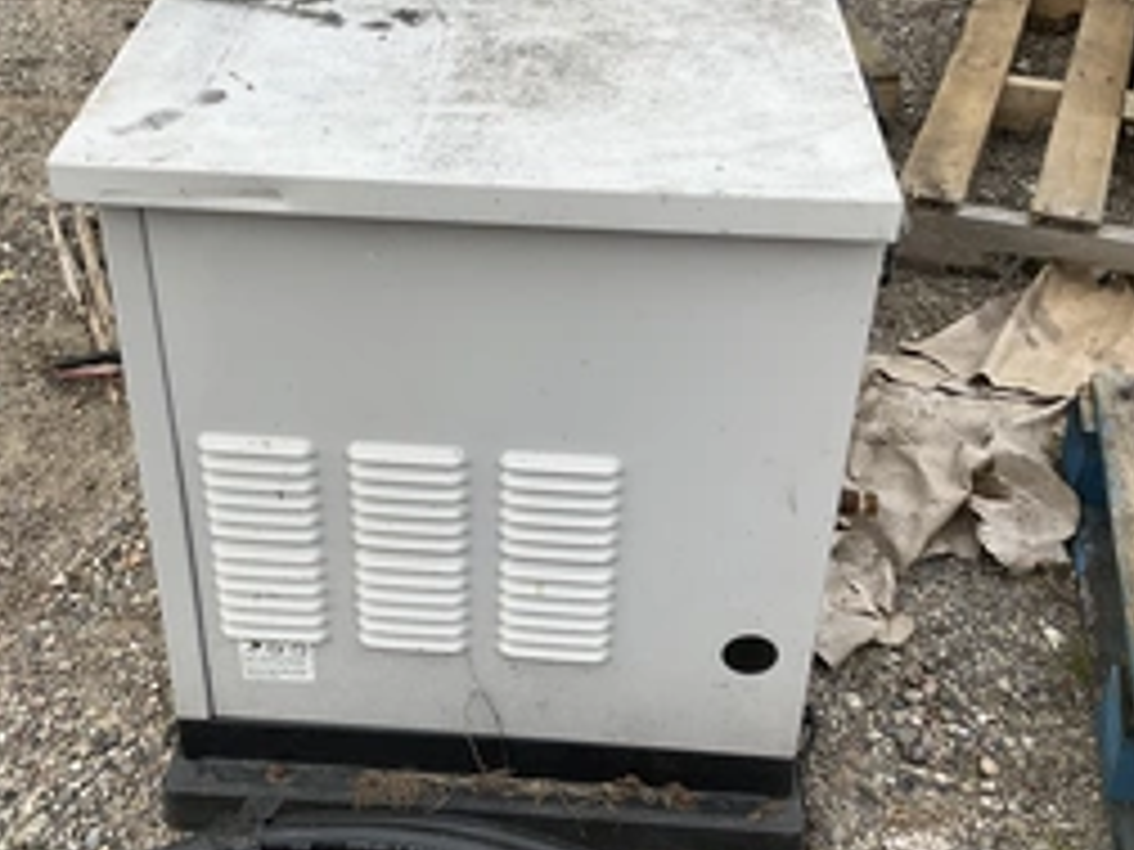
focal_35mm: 46
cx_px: 472
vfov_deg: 31.4
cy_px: 333
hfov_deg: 41.1
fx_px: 1507
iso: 20
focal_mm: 3
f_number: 1.8
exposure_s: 1/122
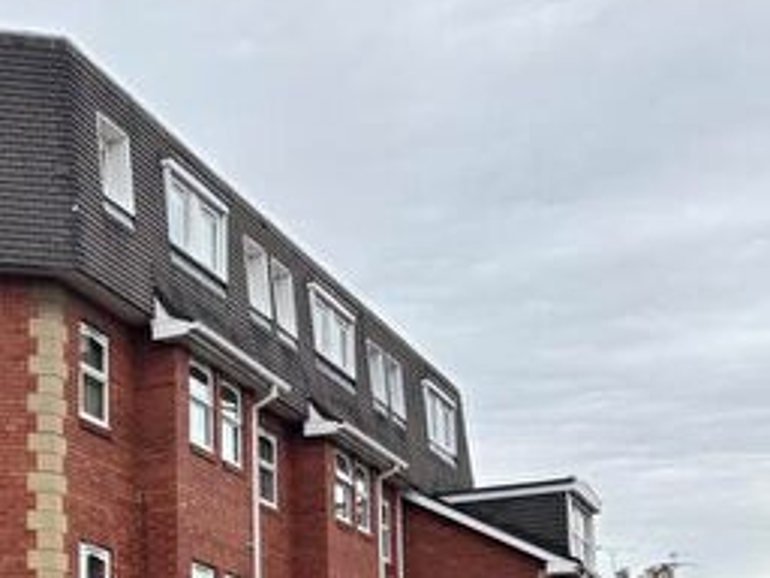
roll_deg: -1.0
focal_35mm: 71
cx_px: -174
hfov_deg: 24.6
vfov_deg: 20.0
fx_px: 1579
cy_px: 601
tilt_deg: +7.7
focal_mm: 5.96
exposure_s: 1/927
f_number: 1.6
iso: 50
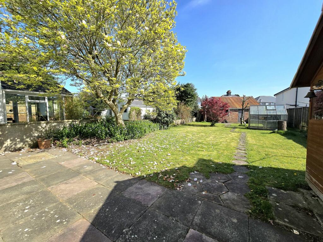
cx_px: 162
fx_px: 121
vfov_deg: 89.9
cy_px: 121
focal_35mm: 13
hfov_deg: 106.2
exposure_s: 1/2000
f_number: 2.2
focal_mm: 2.2
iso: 50
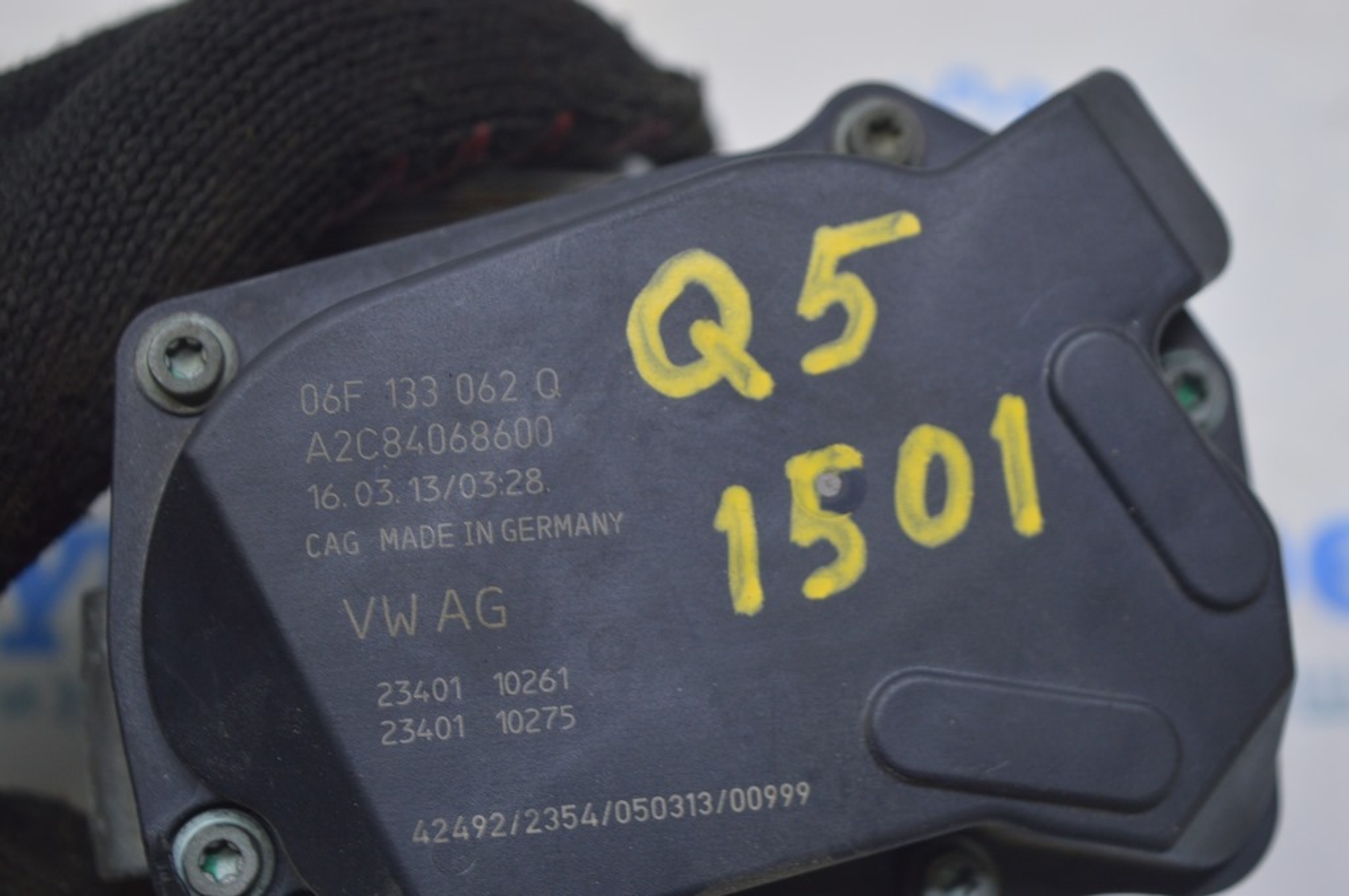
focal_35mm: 72
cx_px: 674
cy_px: 448
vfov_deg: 18.9
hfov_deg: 28.1
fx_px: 2696
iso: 400
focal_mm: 48
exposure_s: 1/25
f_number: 5.6
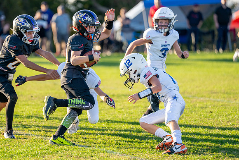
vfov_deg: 5.3
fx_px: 1738
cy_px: 70
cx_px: 82
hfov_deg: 7.9
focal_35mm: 262
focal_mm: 197
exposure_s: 1/1600
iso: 200
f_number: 2.8
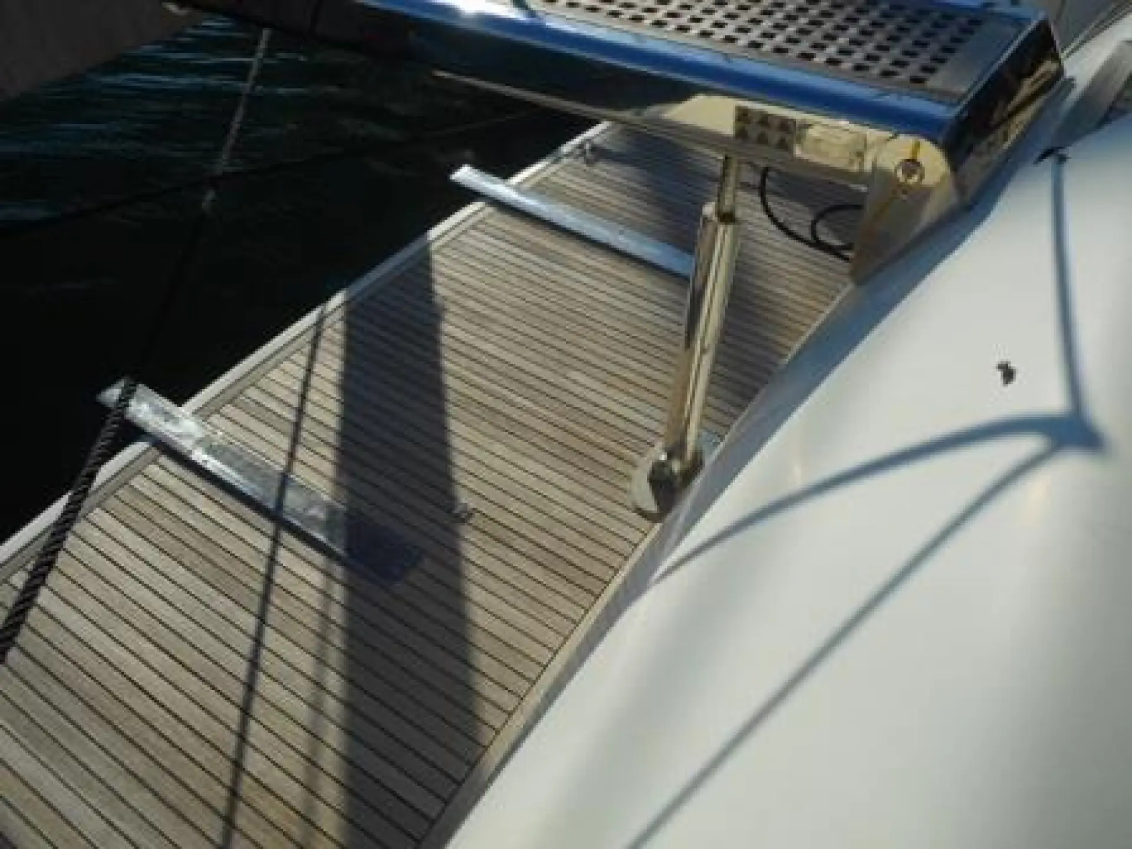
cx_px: 566
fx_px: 948
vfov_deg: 48.2
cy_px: 424
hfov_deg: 61.7
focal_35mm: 29
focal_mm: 5.2
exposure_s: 1/250
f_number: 11.3
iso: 80
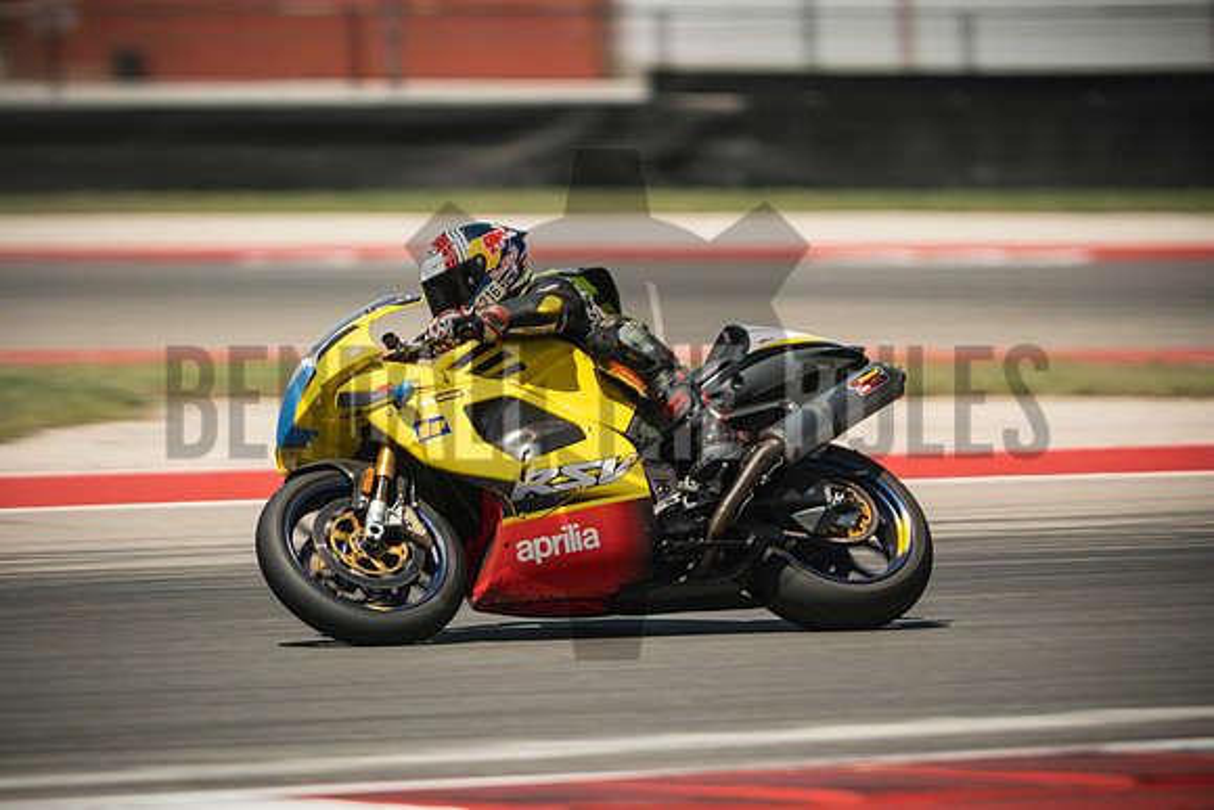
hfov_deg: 4.9
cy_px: 405
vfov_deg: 3.3
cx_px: 607
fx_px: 14166
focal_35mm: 420
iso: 500
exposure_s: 1/400
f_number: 2.8
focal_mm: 280
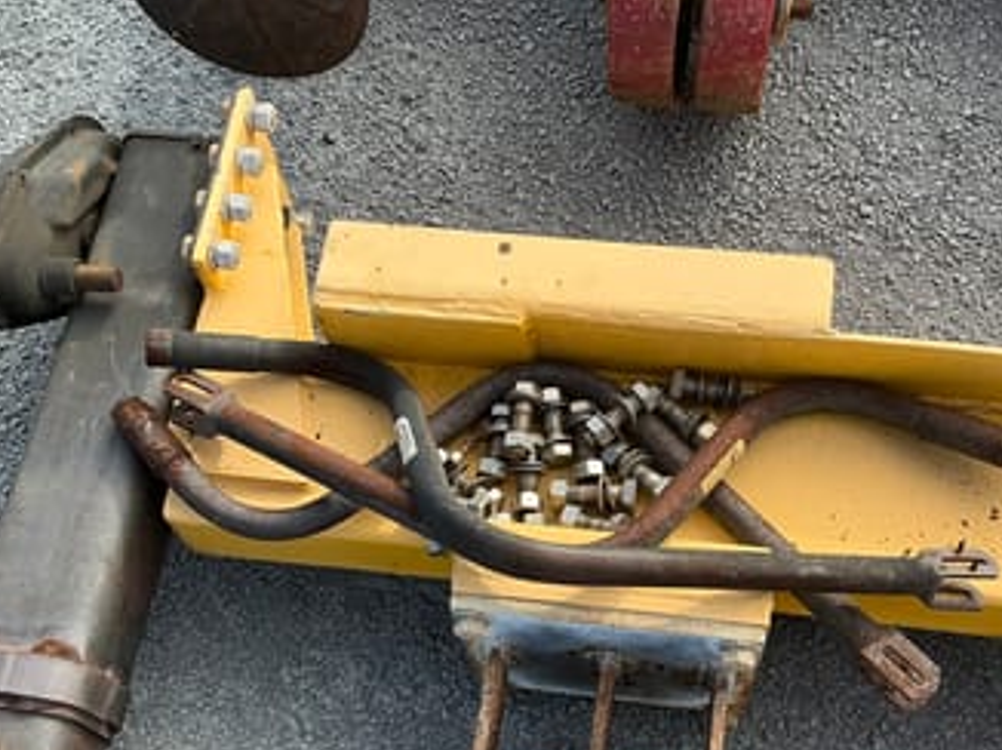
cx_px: 547
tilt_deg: -63.7
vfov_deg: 33.4
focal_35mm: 43
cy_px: 475
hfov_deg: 43.8
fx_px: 1244
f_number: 1.8
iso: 25
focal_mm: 3
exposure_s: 1/620
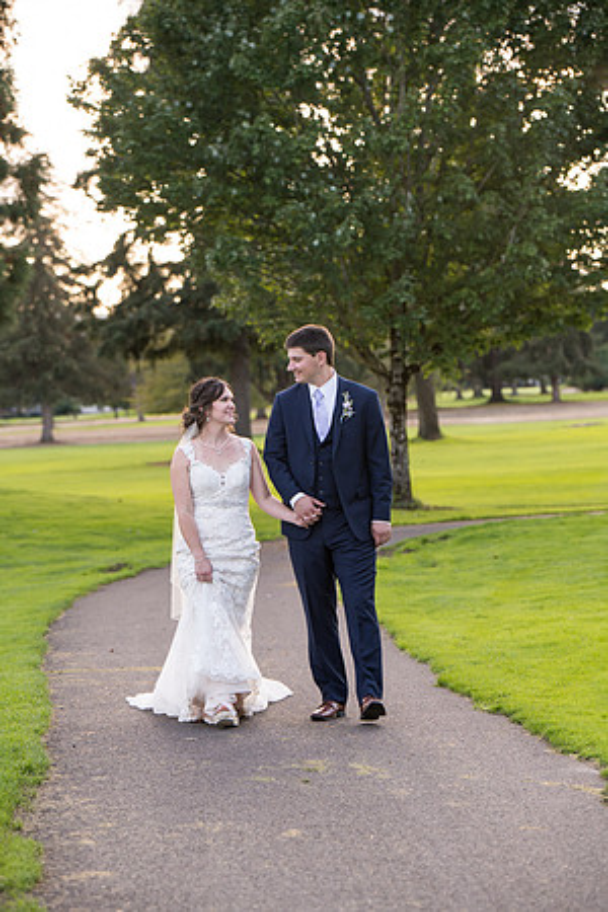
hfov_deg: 12.5
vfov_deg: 18.6
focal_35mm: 110
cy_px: 456
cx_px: 304
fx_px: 2786
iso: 320
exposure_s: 1/320
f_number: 4
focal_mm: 110
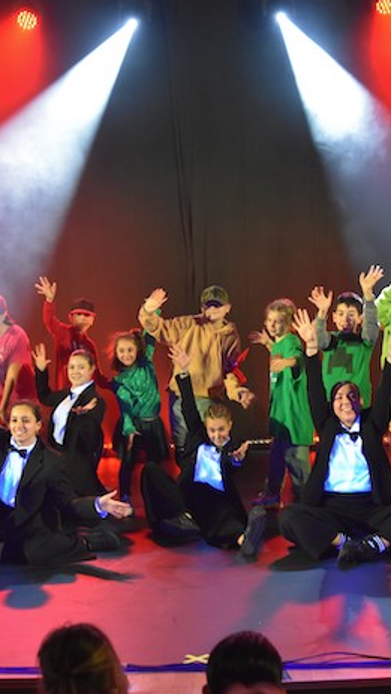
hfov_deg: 21.1
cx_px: 196
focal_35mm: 57
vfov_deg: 36.6
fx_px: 1049
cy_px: 346
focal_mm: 24
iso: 2000
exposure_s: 1/60
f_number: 3.5
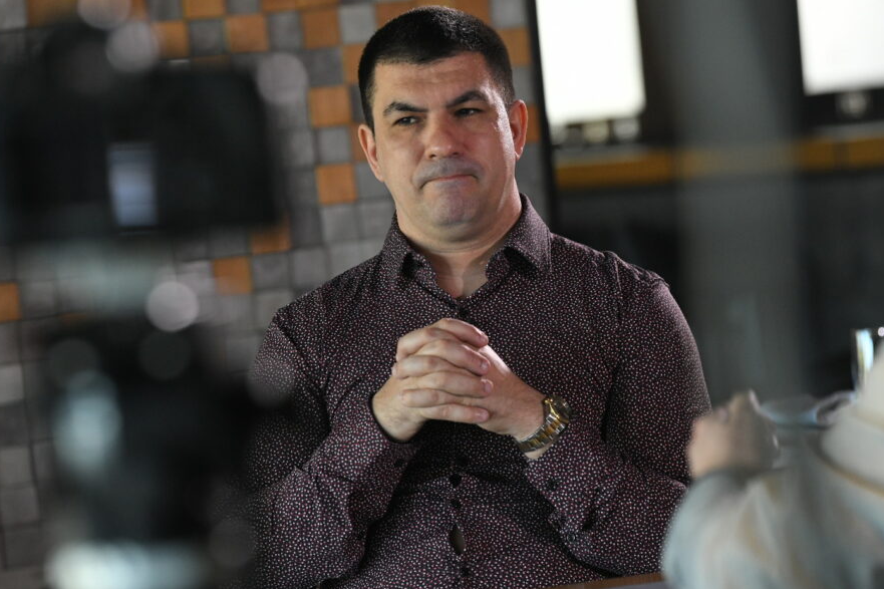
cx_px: 456
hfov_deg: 11.1
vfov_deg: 7.4
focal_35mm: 186
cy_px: 277
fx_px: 4566
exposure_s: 1/250
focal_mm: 160
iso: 3200
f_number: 4
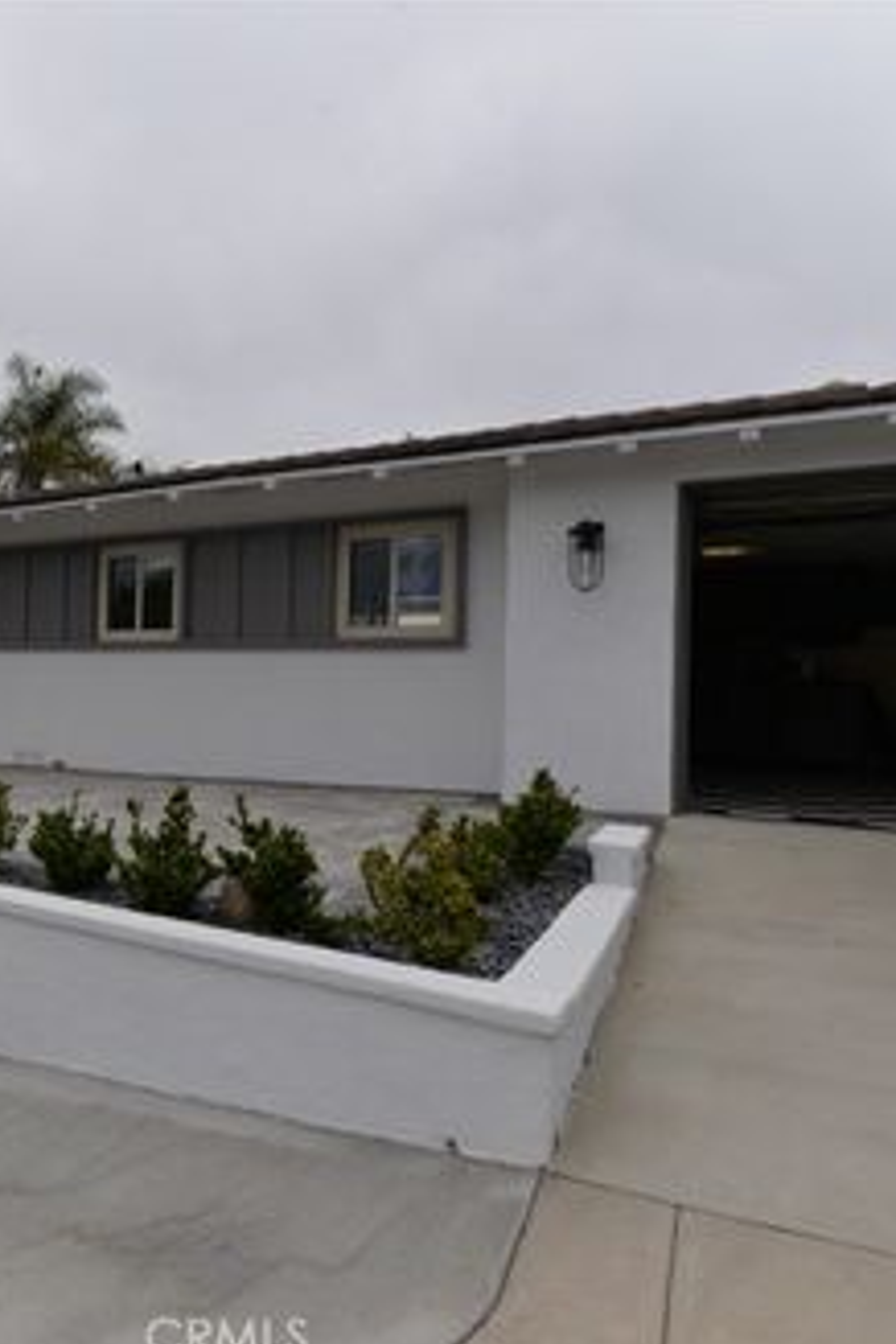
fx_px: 971
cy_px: 680
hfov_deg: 43.3
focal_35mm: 26
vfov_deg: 69.4
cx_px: 21
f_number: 14
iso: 400
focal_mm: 17
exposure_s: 1/800
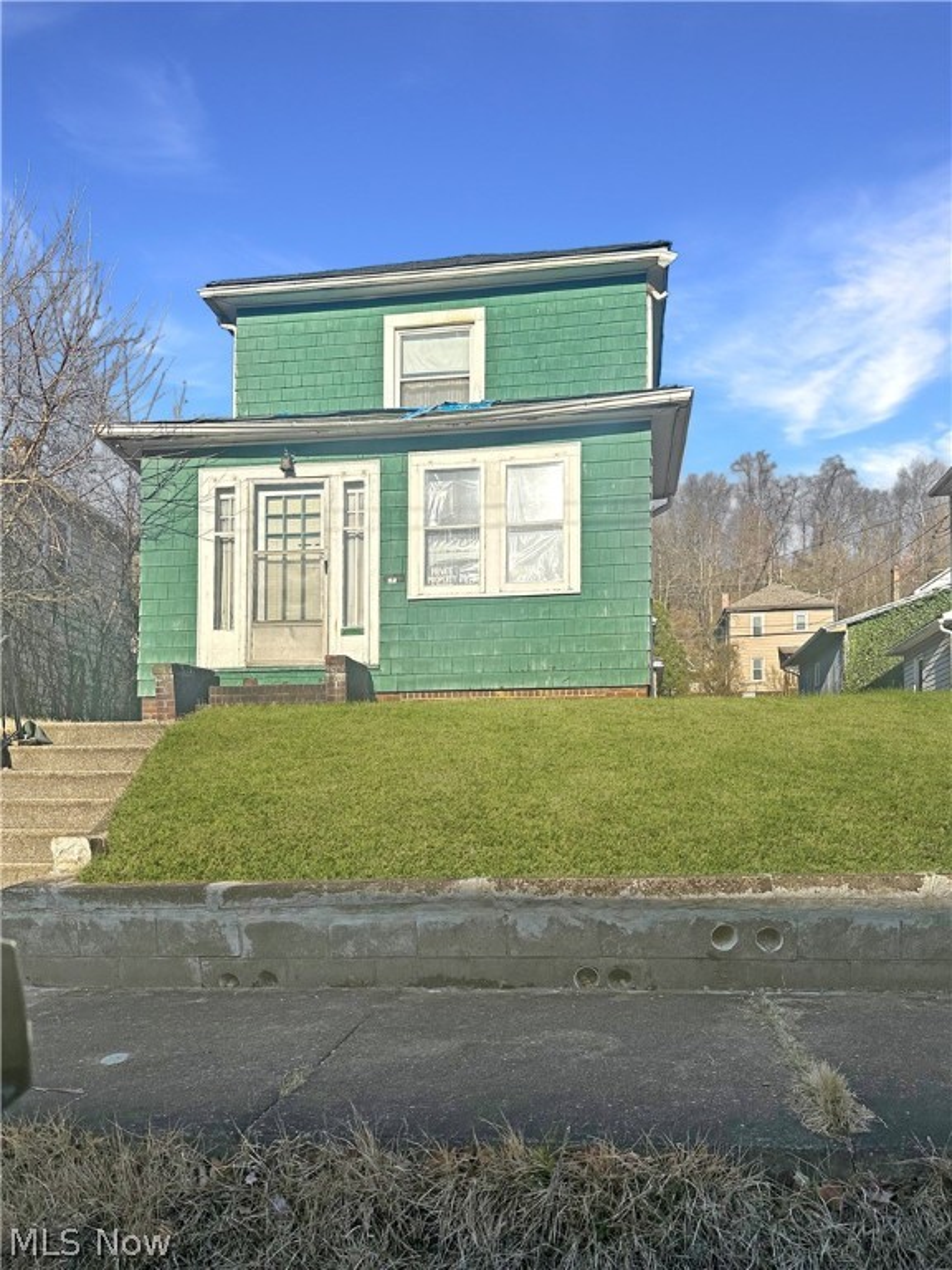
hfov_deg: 56.8
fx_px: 880
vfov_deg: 71.6
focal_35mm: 24
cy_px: 635
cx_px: 476
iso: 80
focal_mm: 6.86
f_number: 1.78
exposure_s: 1/5000
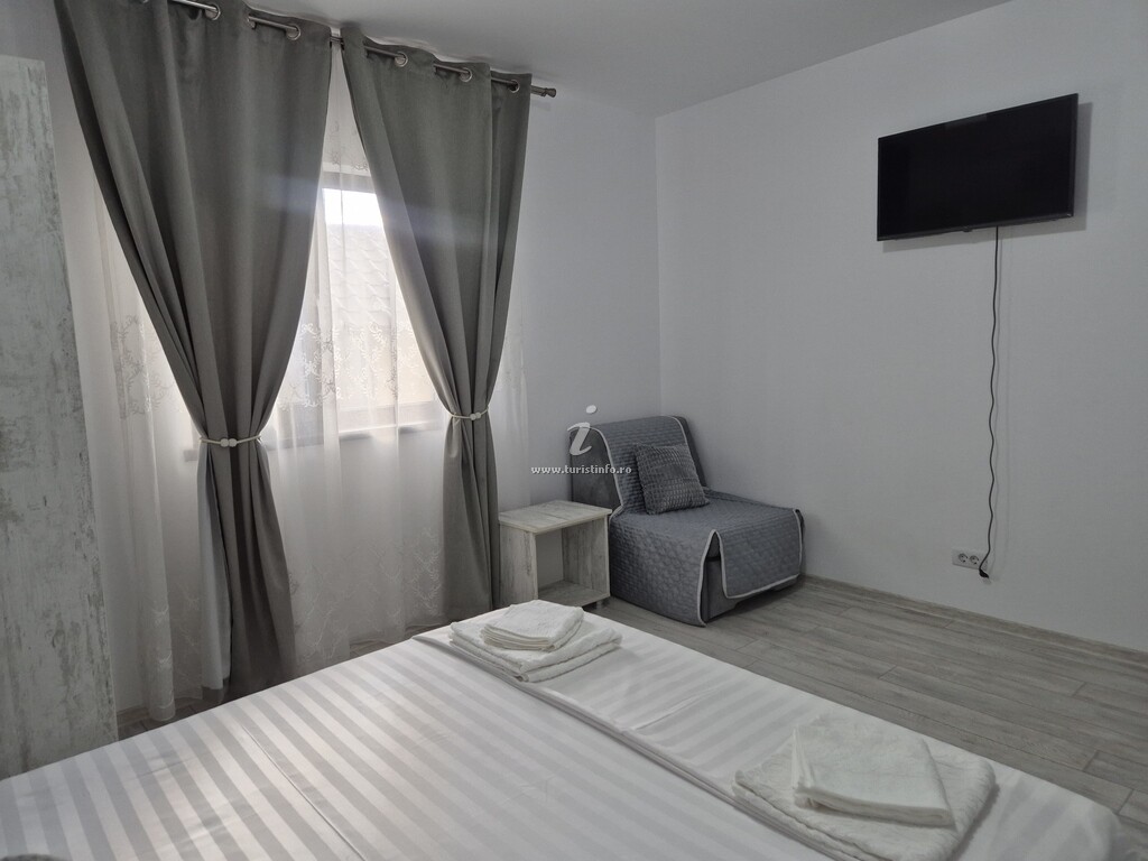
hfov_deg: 73.9
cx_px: 574
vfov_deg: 58.9
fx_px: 763
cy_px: 430
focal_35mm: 23
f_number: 1.8
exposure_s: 1/180
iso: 160
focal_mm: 5.4
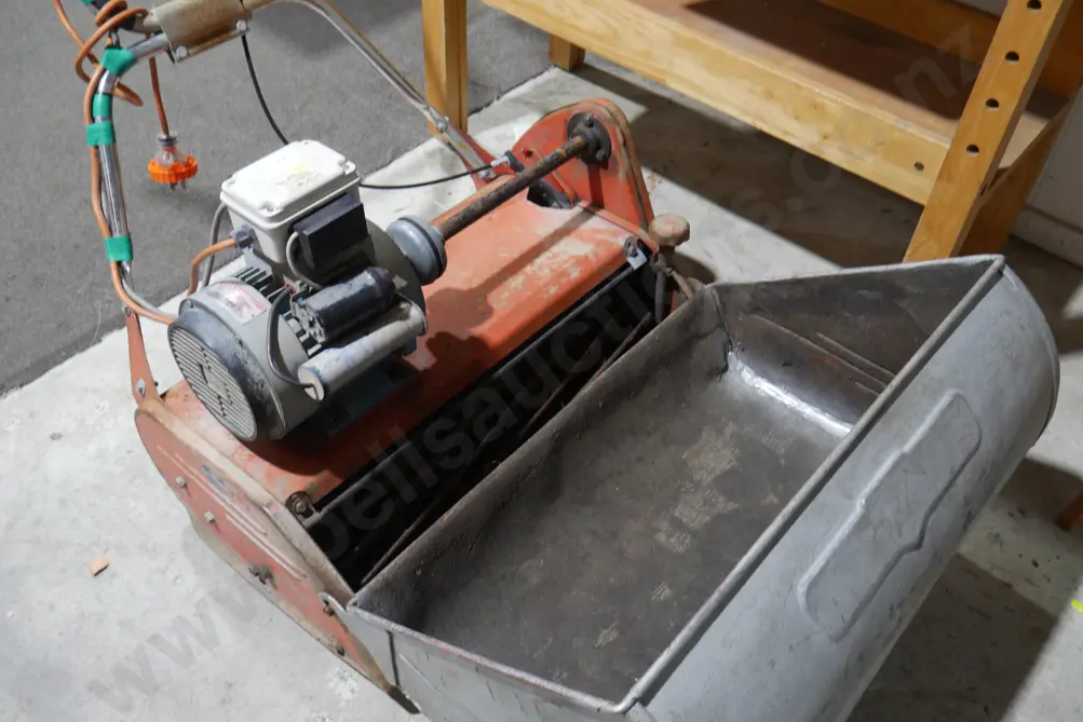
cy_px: 374
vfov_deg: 38.9
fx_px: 1023
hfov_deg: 55.8
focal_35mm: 34
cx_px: 539
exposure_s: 1/60
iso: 500
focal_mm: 16
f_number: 3.6
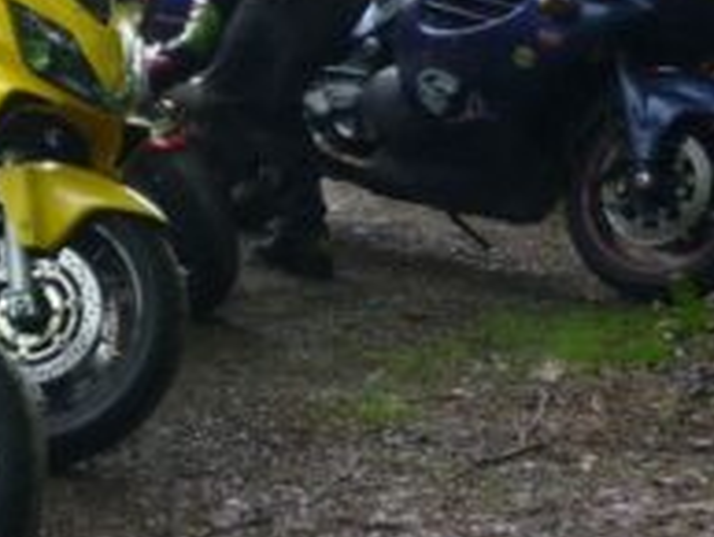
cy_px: 4
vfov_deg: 11.2
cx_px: -525
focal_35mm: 131
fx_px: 2704
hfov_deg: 13.6
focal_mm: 5.5
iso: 80
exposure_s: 1/80
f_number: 2.8
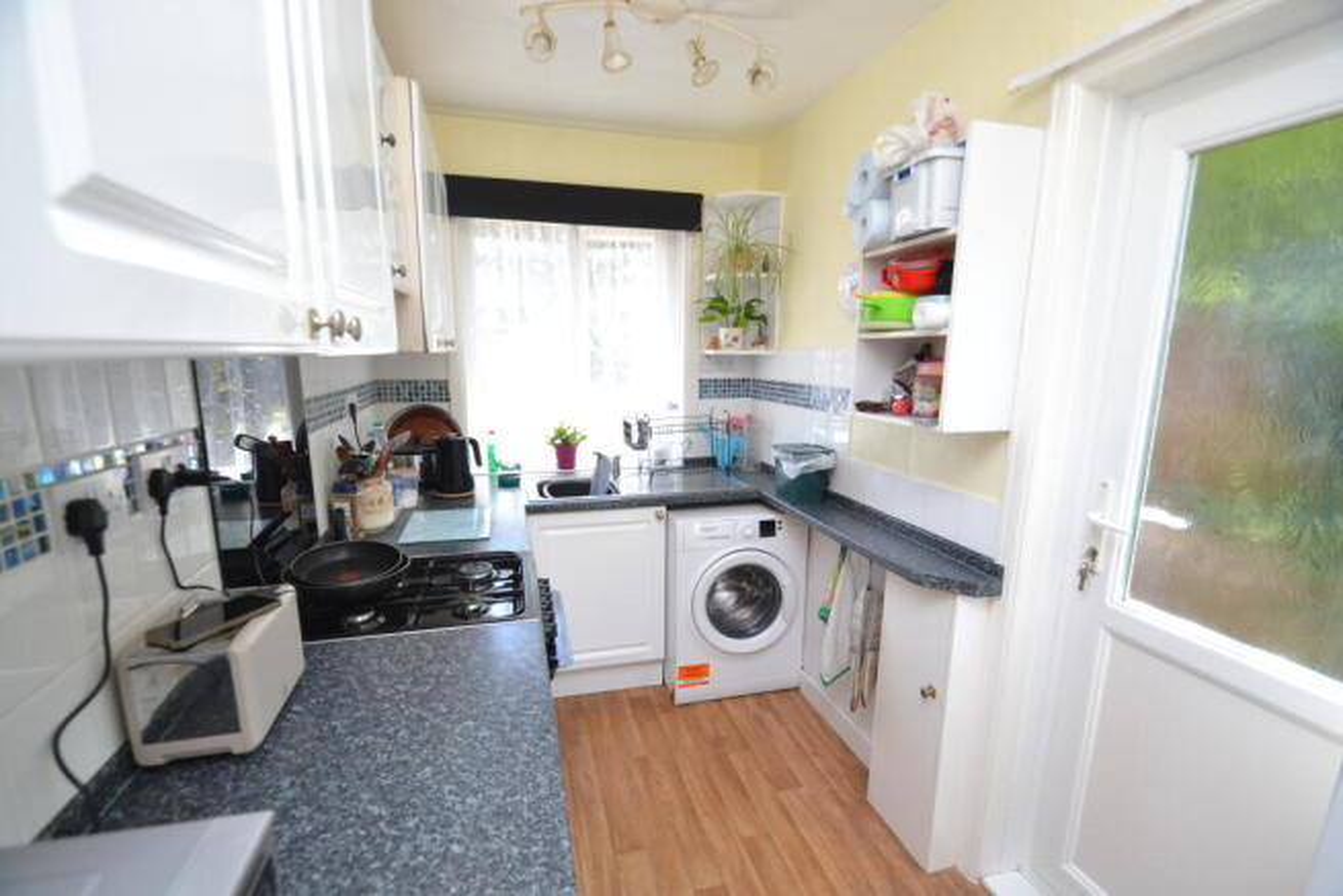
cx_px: 672
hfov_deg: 100.4
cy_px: 448
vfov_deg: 77.4
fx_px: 560
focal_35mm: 15
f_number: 5
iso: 400
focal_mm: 10
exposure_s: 1/100
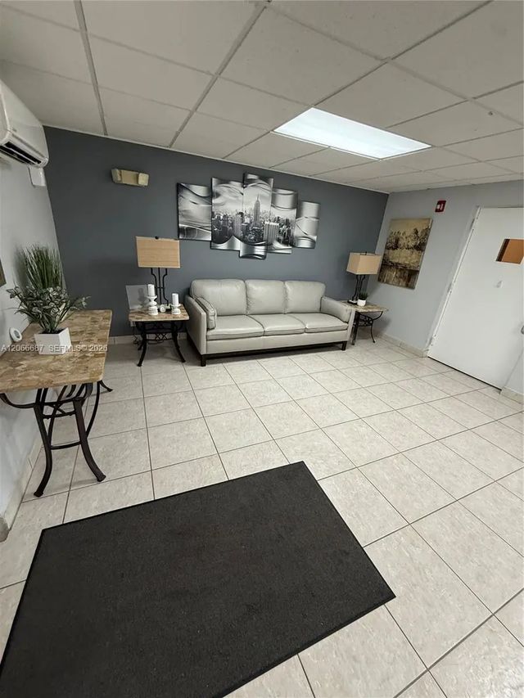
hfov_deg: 85.7
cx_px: 262
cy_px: 349
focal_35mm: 14
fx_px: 282
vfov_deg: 102.1
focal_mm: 2.22
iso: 200
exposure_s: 1/60
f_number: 2.2
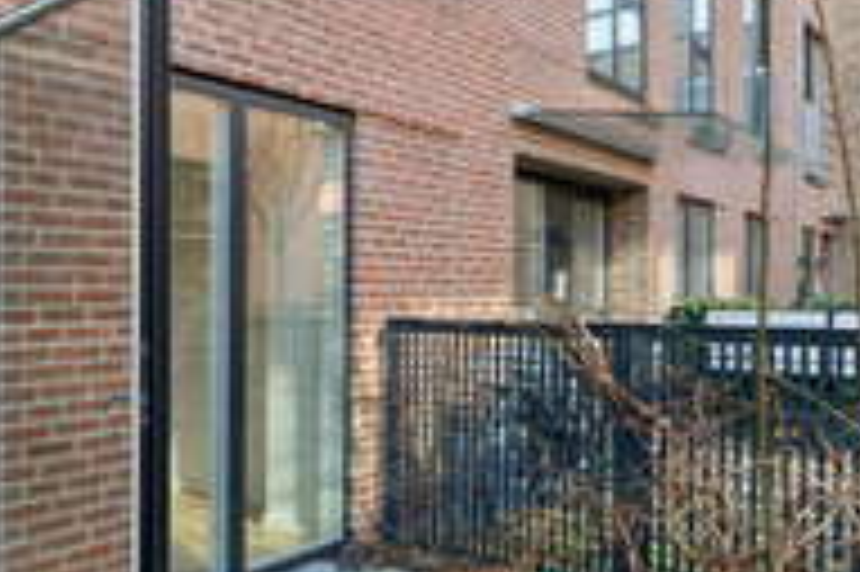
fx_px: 788
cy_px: 455
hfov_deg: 51.8
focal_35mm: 33
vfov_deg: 38.5
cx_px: 117
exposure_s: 1/100
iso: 200
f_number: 5.6
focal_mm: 10
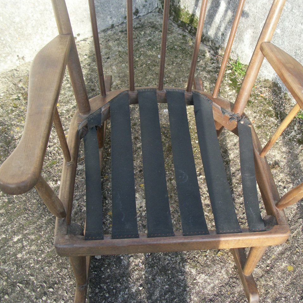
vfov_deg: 43.9
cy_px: 151
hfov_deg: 43.5
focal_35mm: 38
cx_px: 188
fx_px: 376
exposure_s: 1/200
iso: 80
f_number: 2.9
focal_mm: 5.7
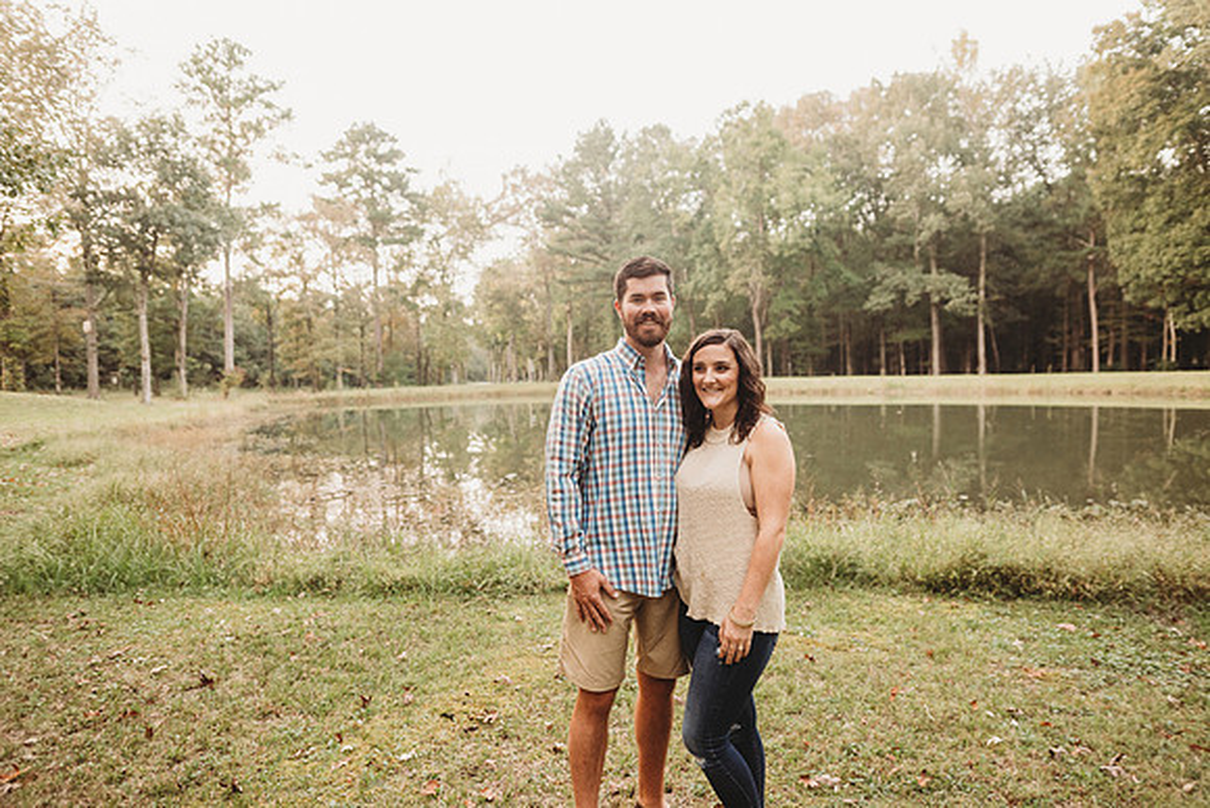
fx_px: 807
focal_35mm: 24
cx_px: 605
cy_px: 404
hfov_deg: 73.7
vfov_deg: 53.2
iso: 1000
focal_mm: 24
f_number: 2.5
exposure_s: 1/125
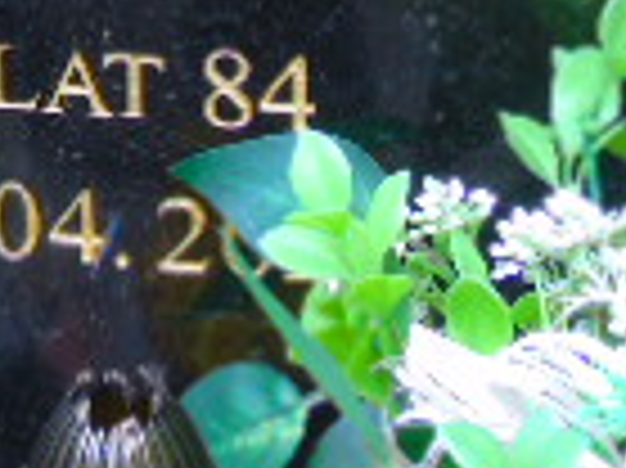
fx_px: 4499
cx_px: -176
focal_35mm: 249
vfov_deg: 5.8
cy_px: -400
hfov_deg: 7.9
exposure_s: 1/30
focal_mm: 9.6
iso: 100
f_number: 4.3
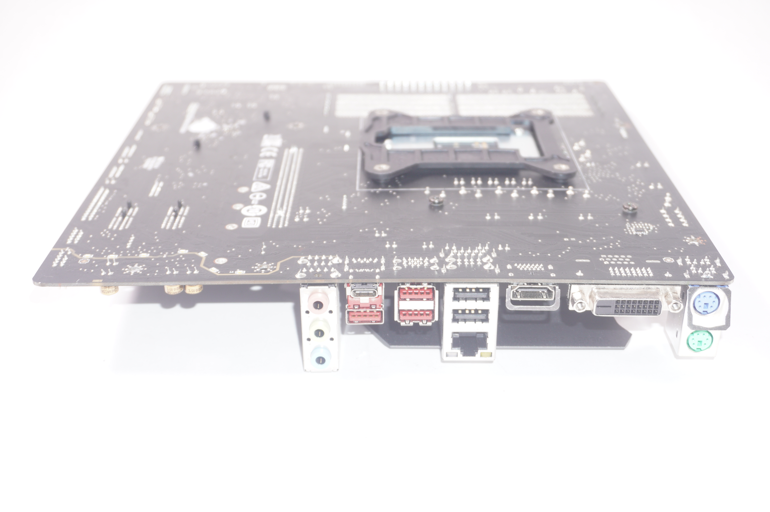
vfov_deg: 28.9
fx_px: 994
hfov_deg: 42.4
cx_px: 385
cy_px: 256
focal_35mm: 46
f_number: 5.6
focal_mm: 31
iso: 200
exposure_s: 1/60
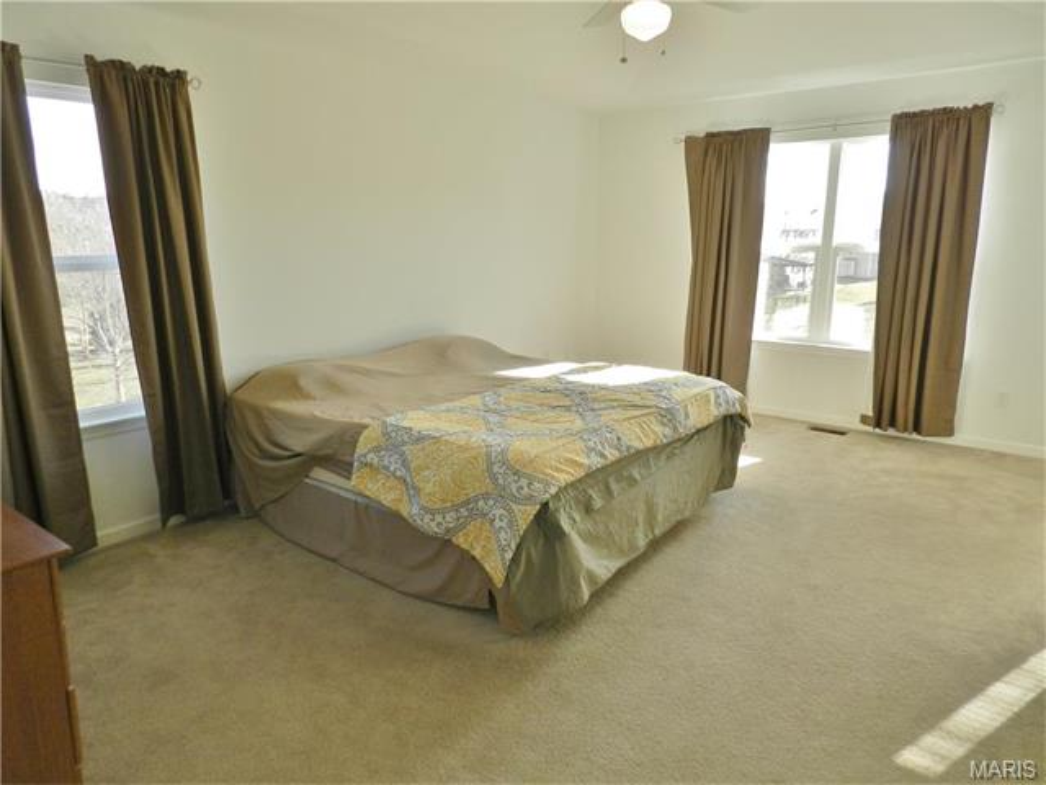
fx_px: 695
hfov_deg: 73.9
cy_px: 392
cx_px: 523
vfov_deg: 58.9
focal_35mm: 23
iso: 160
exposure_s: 1/160
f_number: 3.4
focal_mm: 4
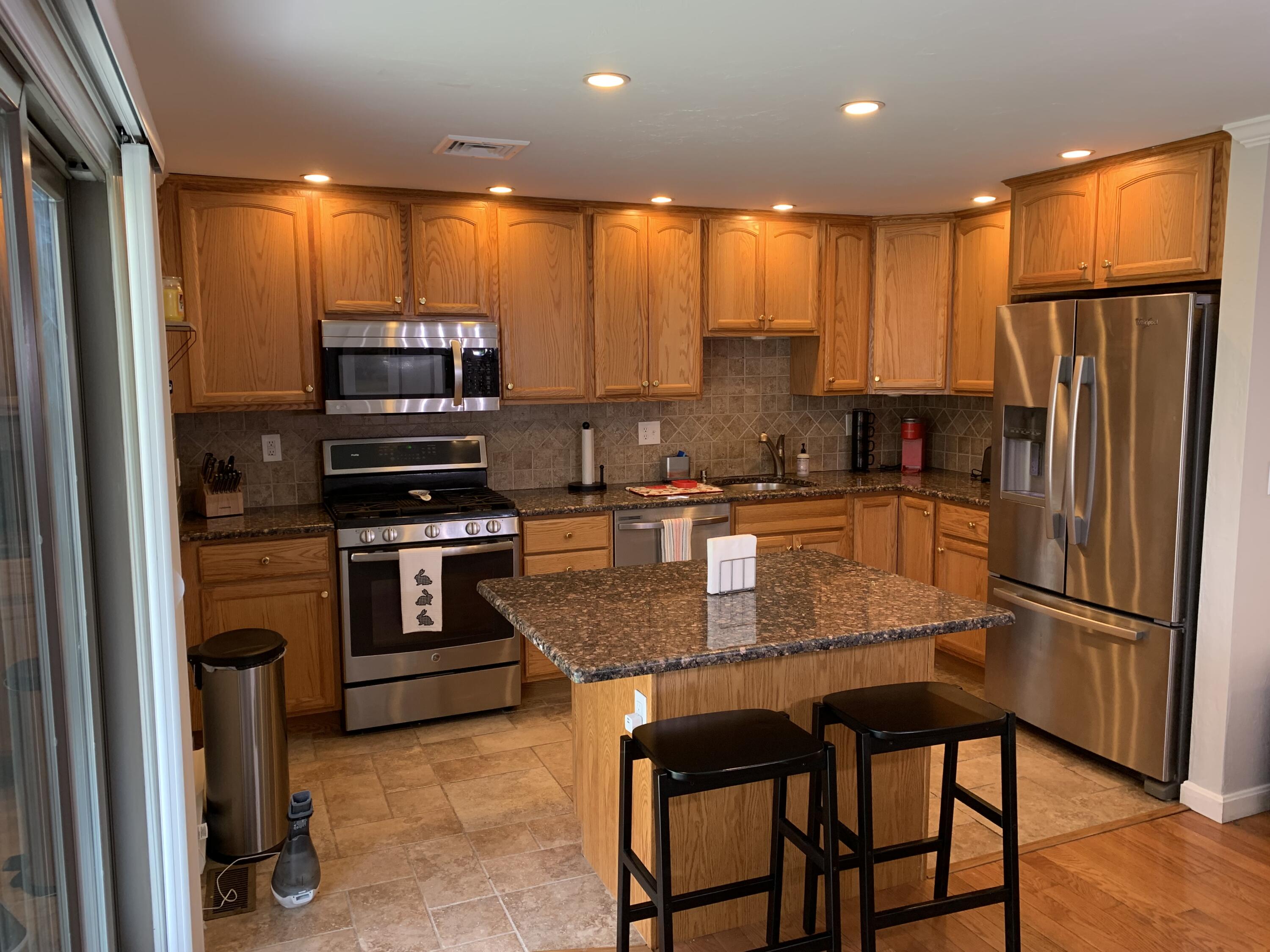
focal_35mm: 26
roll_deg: +0.5
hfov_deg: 67.3
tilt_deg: -7.2
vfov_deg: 53.1
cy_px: 476
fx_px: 954
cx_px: 635
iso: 100
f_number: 1.8
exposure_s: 1/60
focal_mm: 4.25
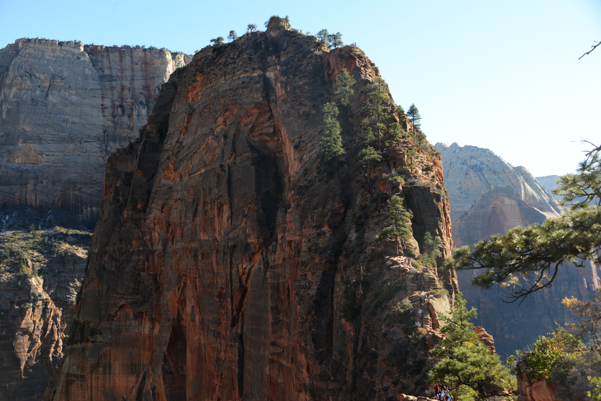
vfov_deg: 33.4
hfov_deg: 48.5
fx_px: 668
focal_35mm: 40
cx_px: 300
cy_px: 200
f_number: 5.6
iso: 250
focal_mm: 40
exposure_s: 1/400
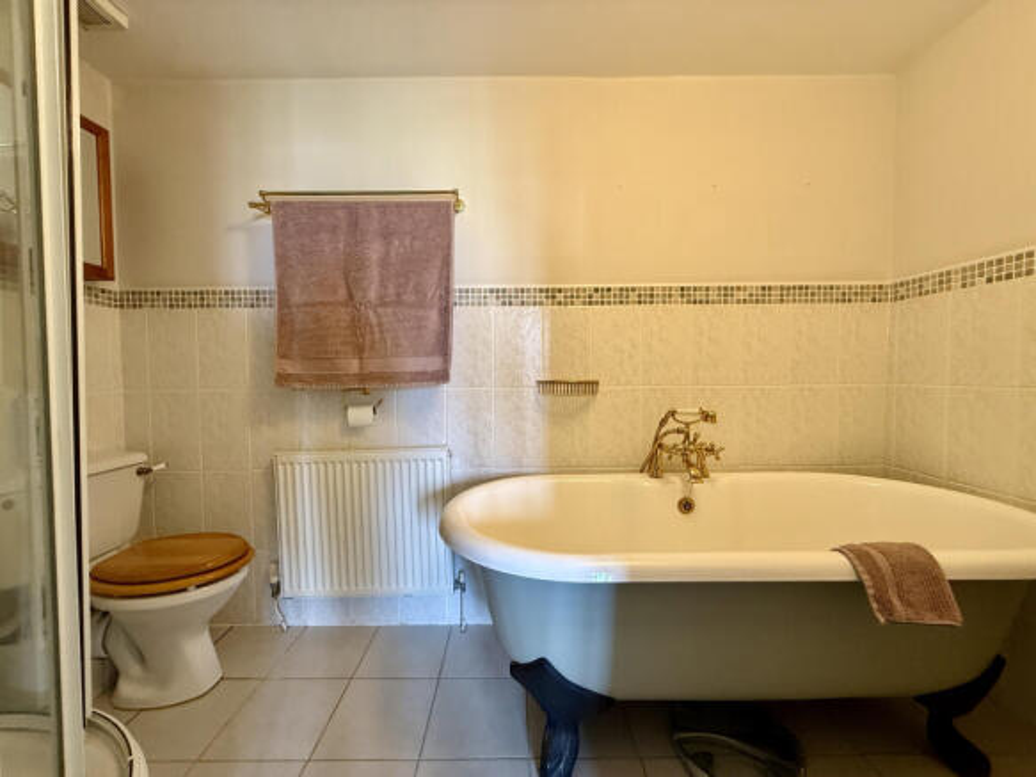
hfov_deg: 102.1
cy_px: 388
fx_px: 419
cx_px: 518
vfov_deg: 85.7
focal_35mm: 14
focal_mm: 2.22
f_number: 2.2
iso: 200
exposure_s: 1/50
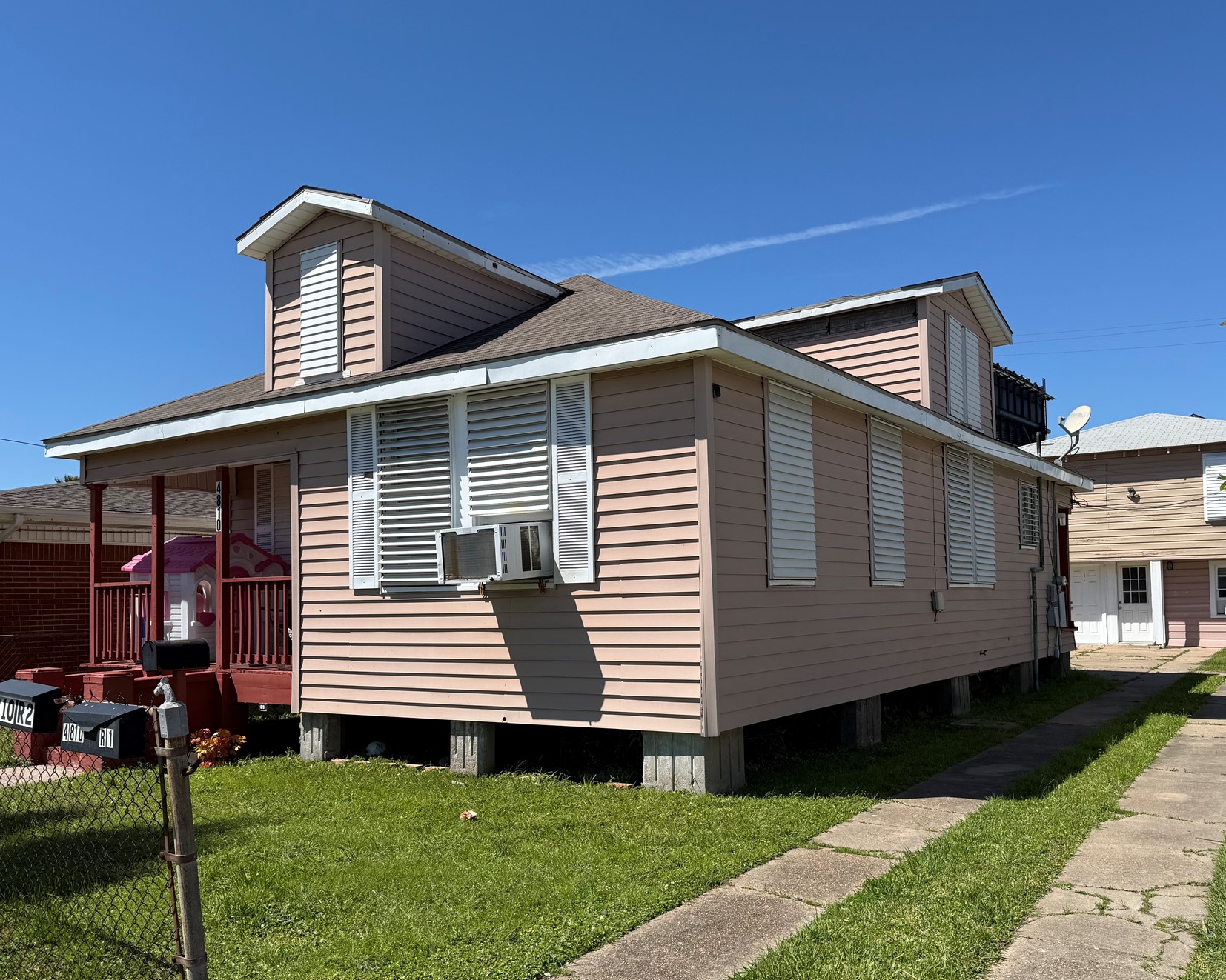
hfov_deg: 60.4
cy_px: 553
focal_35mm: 29
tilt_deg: +3.7
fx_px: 1052
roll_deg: +1.2
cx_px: 666
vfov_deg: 49.8
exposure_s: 1/5714
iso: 80
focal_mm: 6.76
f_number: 1.78
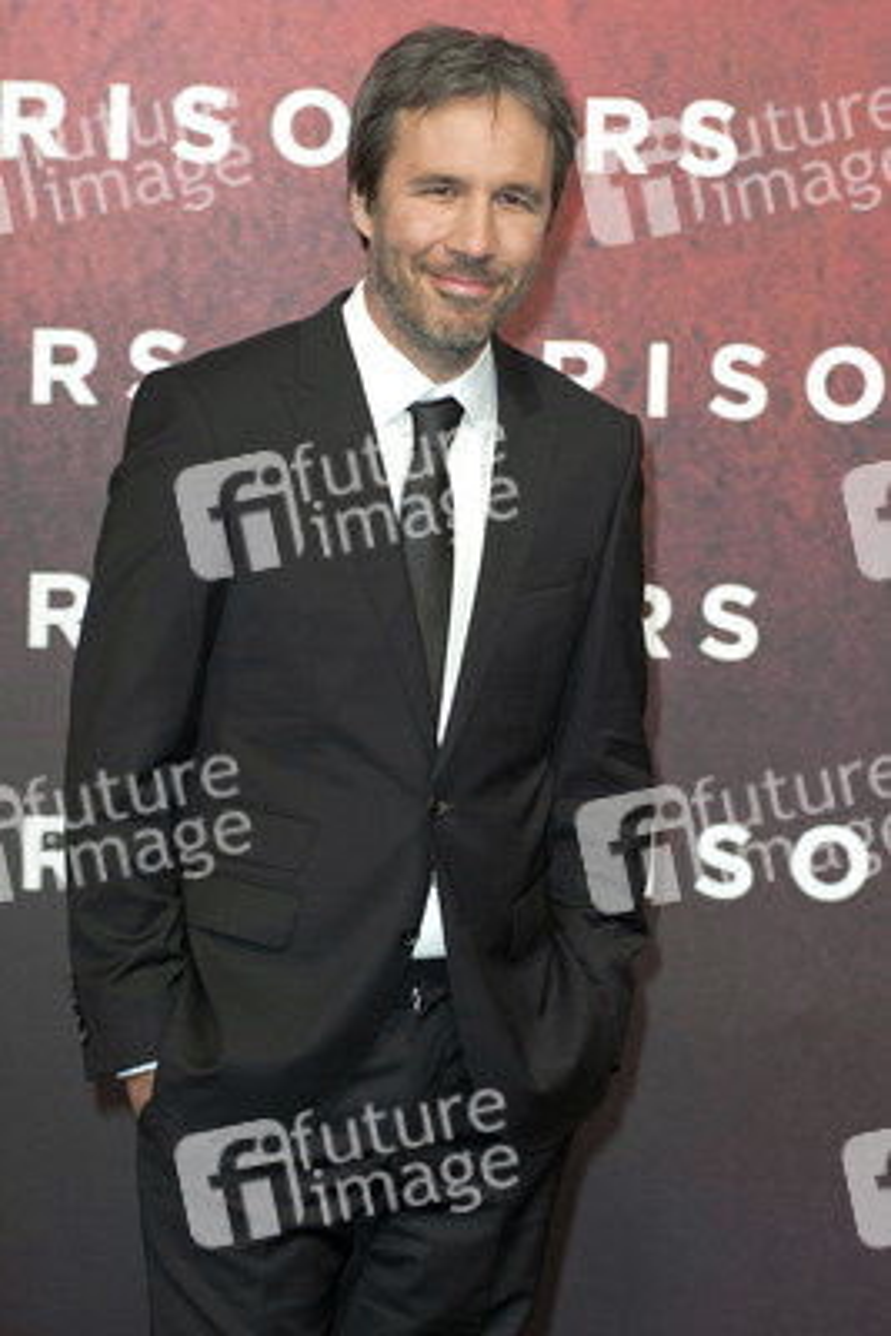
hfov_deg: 13.7
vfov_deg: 20.4
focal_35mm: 100
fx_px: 3709
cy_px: 668
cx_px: 446
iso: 800
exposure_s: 1/250
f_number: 5.6
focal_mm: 100
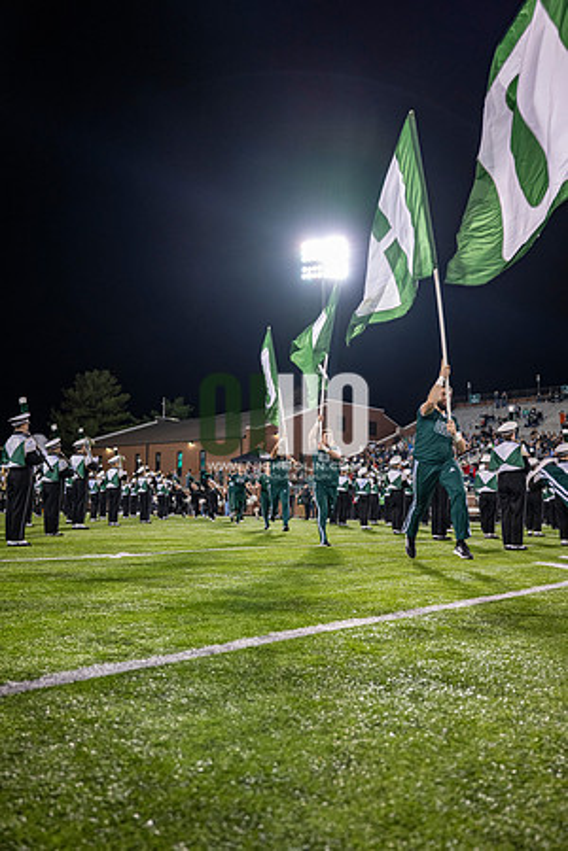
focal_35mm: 32
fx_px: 745
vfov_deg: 59.5
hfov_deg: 41.7
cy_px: 426
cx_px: 284
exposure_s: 1/500
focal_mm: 31.5
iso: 1250
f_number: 3.2
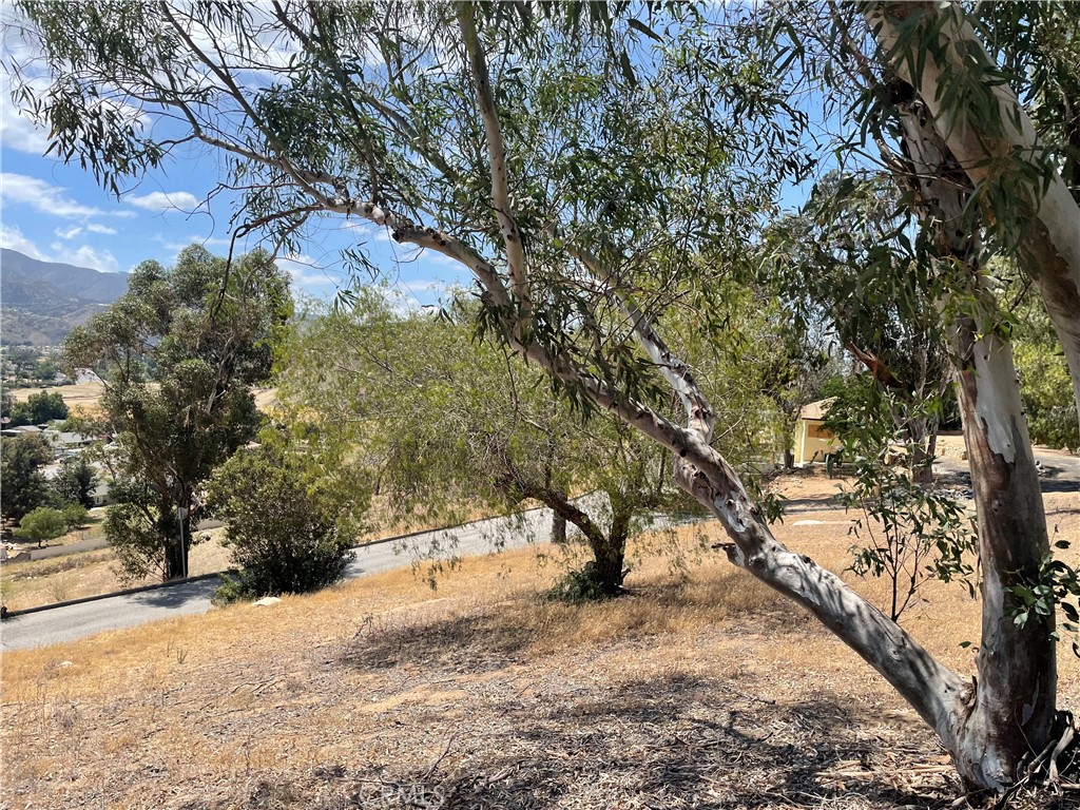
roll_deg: -3.8
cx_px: 540
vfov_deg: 53.1
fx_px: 811
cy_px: 405
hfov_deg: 67.3
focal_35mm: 26
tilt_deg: -2.2
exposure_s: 1/3401
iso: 32
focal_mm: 4.2
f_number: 1.6
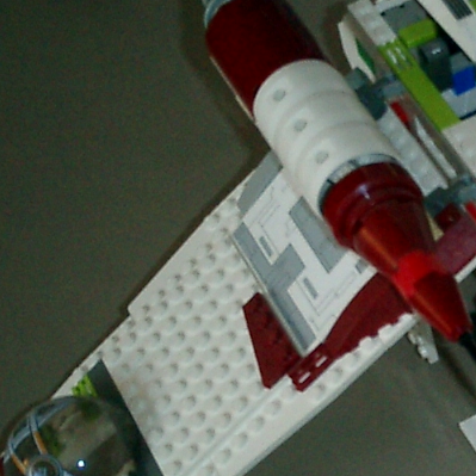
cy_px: 468
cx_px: 756
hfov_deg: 15.5
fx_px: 1587
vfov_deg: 16.7
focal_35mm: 102
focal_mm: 7.5
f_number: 3.2
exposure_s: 1/30
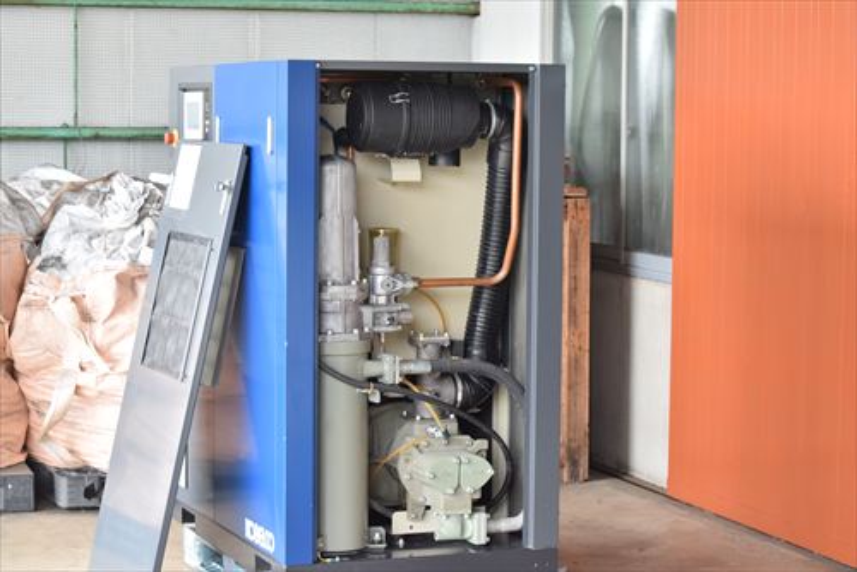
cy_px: 286
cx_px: 428
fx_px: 2072
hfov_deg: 23.4
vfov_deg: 15.7
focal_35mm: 87
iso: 1250
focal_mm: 58
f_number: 6.3
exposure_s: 1/320
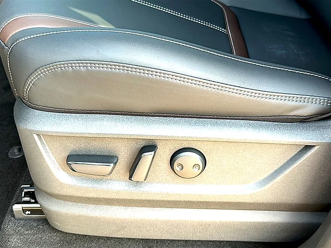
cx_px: 166
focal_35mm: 37
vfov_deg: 38.7
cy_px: 124
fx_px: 354
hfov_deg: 50.1
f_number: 1.78
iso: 50
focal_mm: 6.86
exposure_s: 1/116
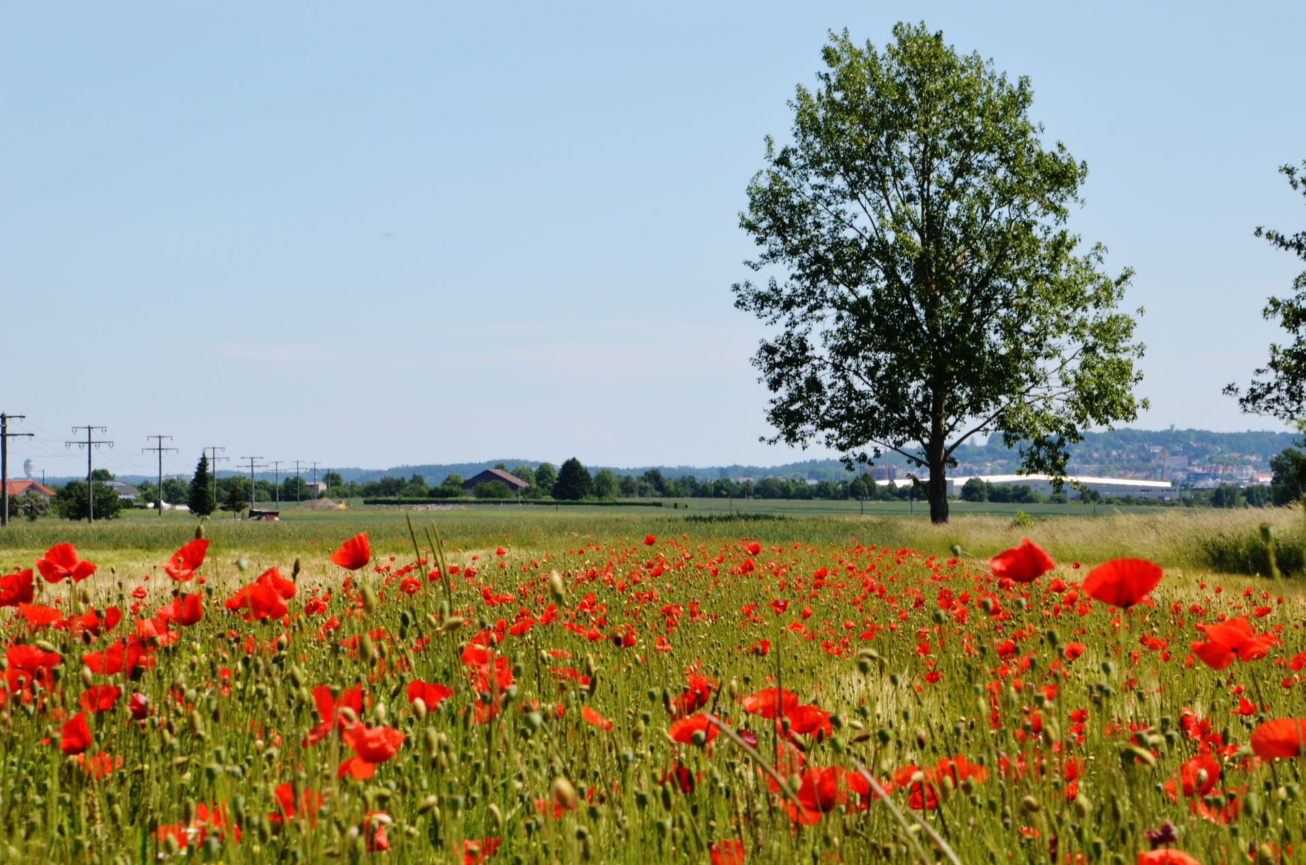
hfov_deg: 17.5
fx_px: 4236
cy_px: 432
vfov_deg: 11.7
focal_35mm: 117
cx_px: 653
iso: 160
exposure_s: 1/80
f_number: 22
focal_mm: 78
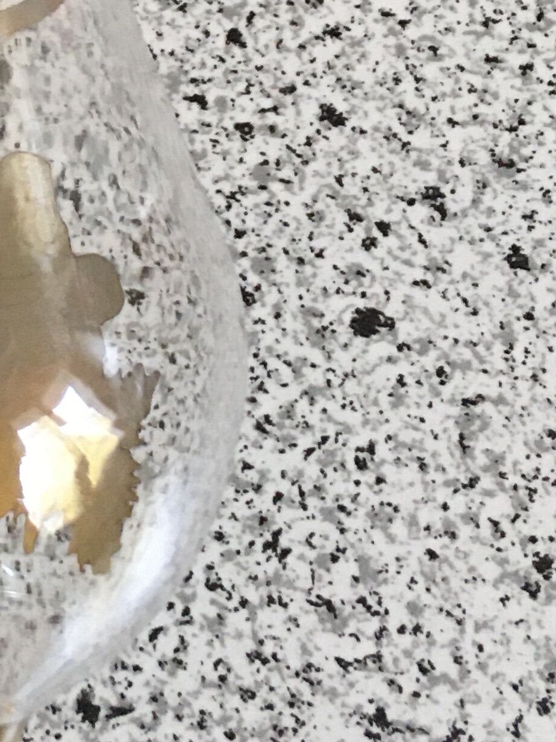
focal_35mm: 95
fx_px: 2035
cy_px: 81
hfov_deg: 14.8
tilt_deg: -71.6
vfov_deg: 20.3
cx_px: -197
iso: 160
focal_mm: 4.15
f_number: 2.2
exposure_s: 1/33
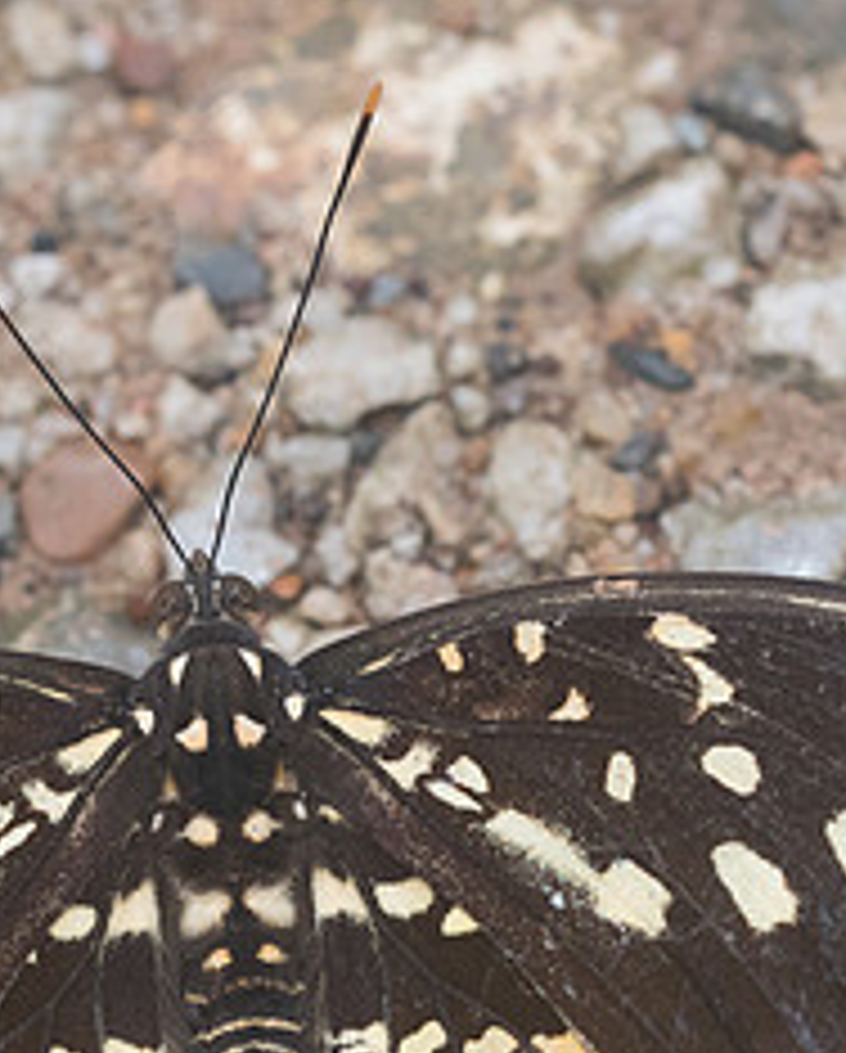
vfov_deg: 2.7
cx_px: 252
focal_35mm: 711
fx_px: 22195
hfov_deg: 2.2
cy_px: 937
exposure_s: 1/320
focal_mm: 150
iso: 800
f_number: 5
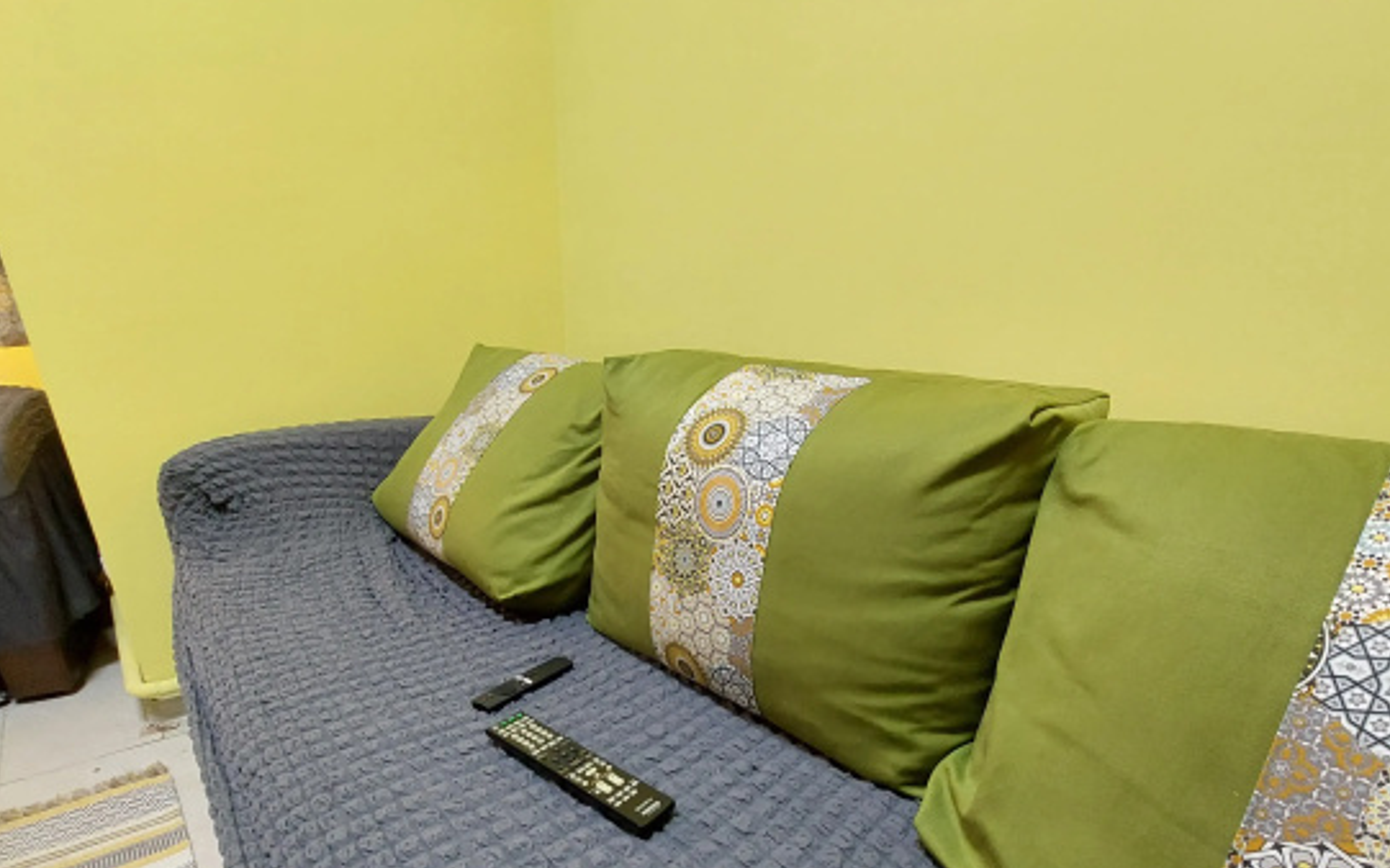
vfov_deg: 64.9
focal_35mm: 17
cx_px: 726
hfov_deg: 94.3
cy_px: 624
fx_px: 644
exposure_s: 1/50
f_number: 2.2
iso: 250
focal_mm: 1.74
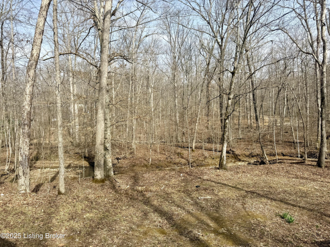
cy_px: 124
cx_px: 165
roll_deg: +2.0
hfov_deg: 71.6
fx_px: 229
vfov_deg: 56.8
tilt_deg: +0.7
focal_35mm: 24
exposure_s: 1/3145
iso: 80
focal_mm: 6.76
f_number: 1.78
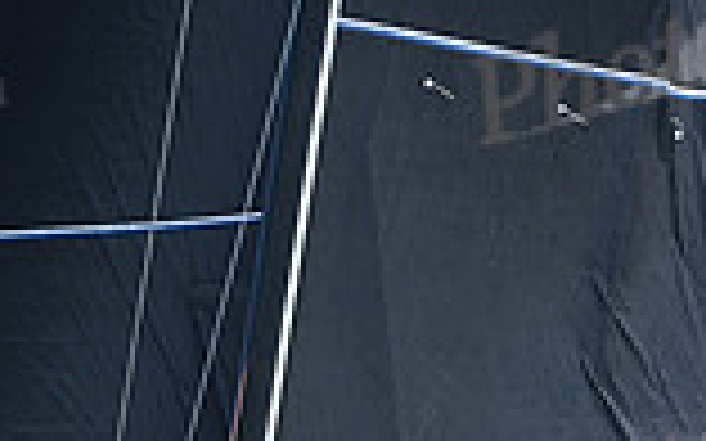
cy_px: 740
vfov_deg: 2.6
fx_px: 9752
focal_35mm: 507
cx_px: 243
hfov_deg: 4.1
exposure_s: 1/1250
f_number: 6.3
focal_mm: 135
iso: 250
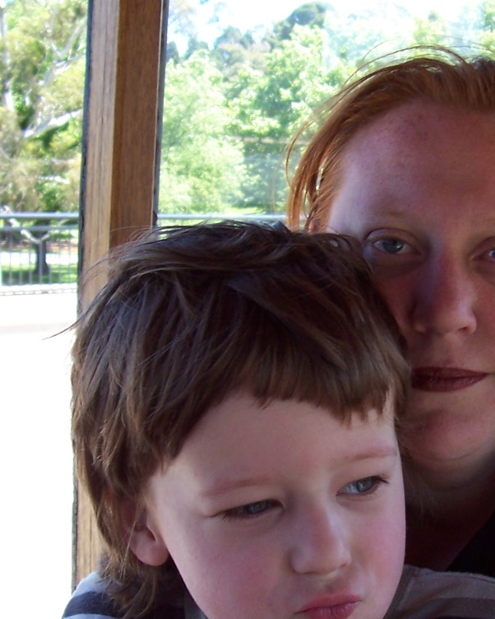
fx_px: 1208
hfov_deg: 22.7
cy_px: 396
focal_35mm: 66
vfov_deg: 28.6
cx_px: 430
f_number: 2.7
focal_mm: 5.6
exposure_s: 1/180
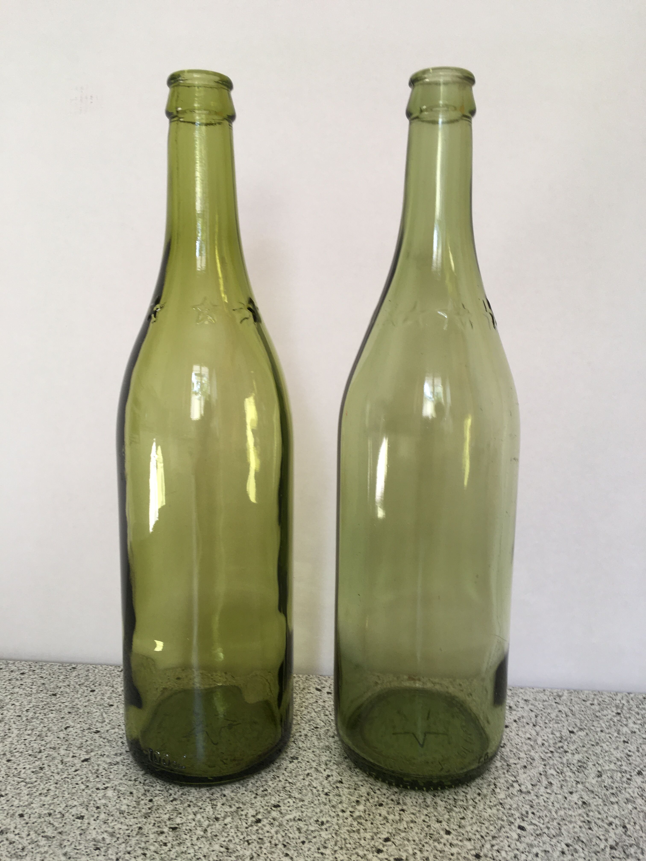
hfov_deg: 48.2
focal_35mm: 29
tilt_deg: -12.1
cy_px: 430
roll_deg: +0.6
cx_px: 323
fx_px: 722
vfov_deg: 61.7
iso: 32
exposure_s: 1/50
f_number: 2.2
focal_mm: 4.15
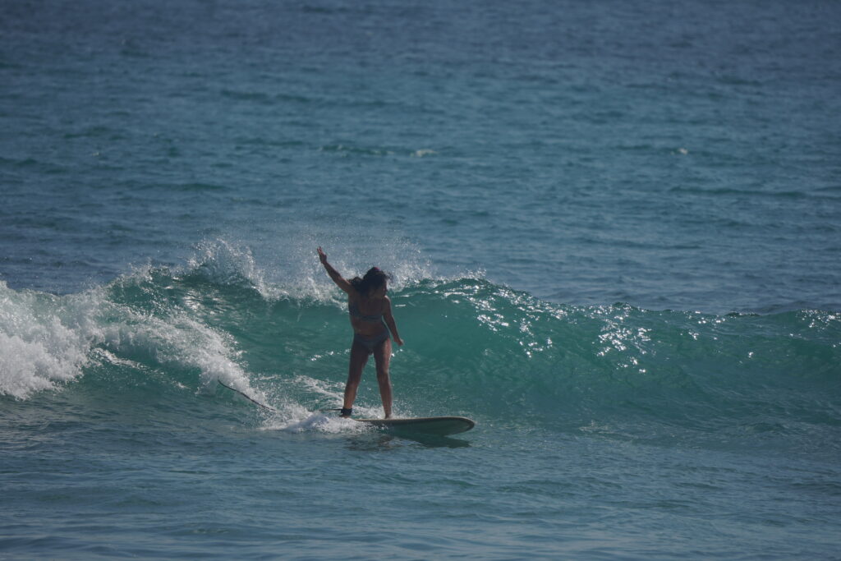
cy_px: 280
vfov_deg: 1.8
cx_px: 420
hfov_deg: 2.7
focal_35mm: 750
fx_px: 17522
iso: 100
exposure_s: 1/1000
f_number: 6.7
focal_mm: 500
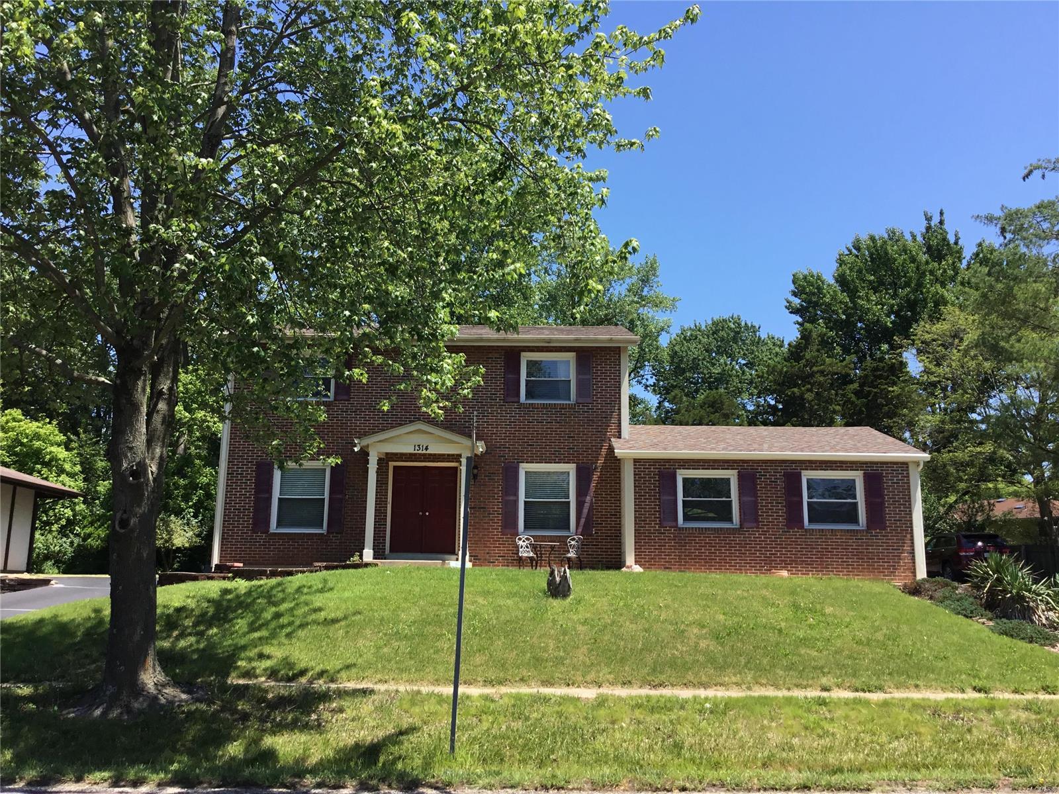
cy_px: 397
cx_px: 530
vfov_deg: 45.4
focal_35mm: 31
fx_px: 948
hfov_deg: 58.4
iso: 25
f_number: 2.4
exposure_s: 1/696
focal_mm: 3.3
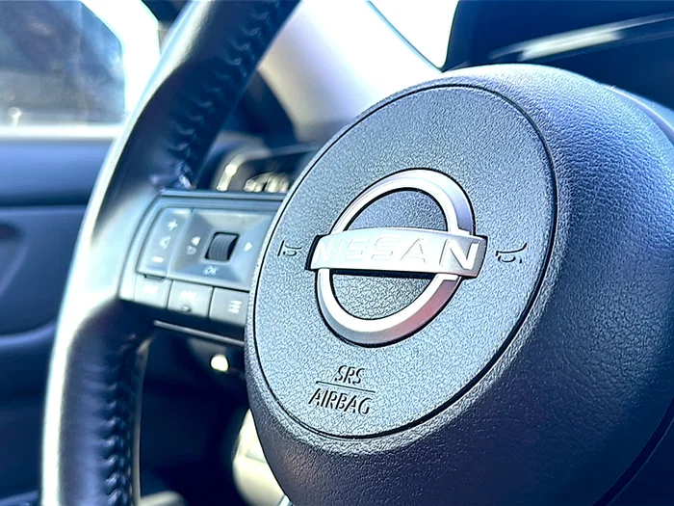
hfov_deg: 52.6
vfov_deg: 40.7
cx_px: 337
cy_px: 253
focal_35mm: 35
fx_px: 681
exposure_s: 1/67
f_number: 1.78
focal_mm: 6.86
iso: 64
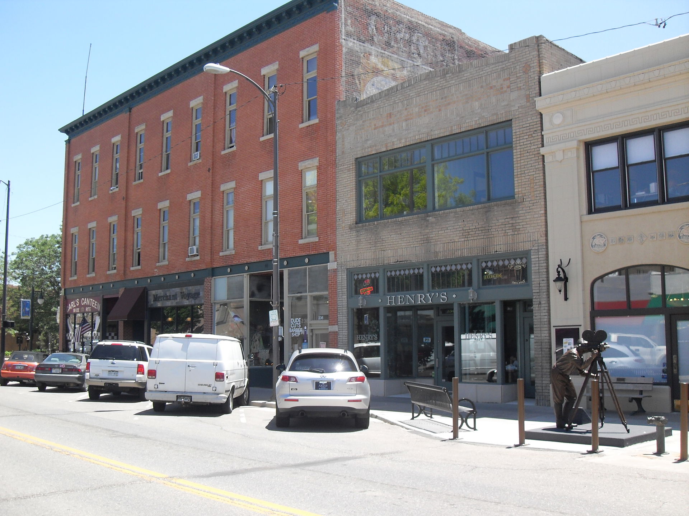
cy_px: 258
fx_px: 736
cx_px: 344
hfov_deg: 50.1
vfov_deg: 38.7
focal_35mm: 37
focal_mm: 6.3
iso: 80
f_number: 8.9
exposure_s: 1/45
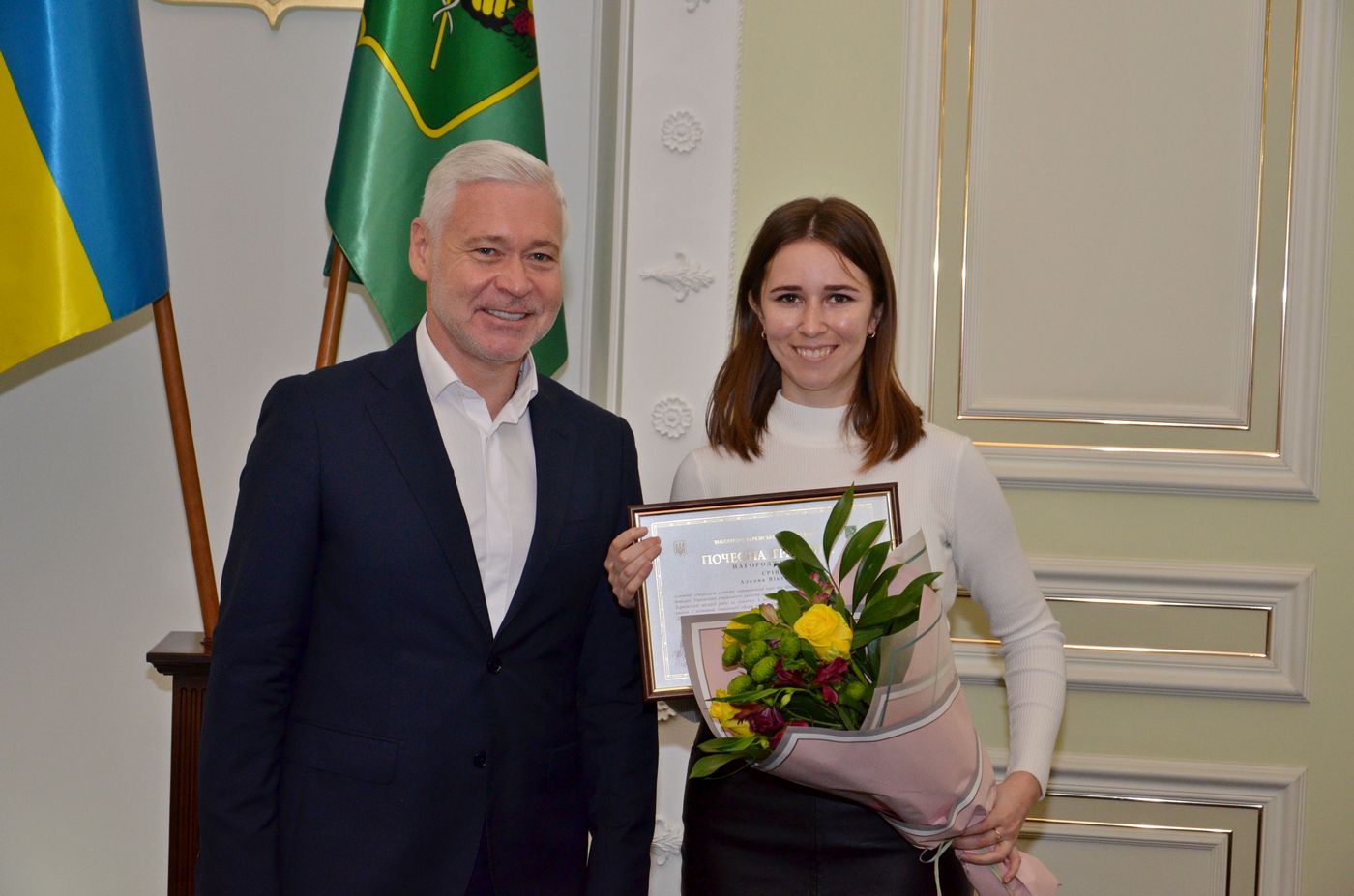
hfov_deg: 28.1
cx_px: 677
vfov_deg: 18.8
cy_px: 448
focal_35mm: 72
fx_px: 2702
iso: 800
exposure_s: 1/250
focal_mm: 48
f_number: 4.8
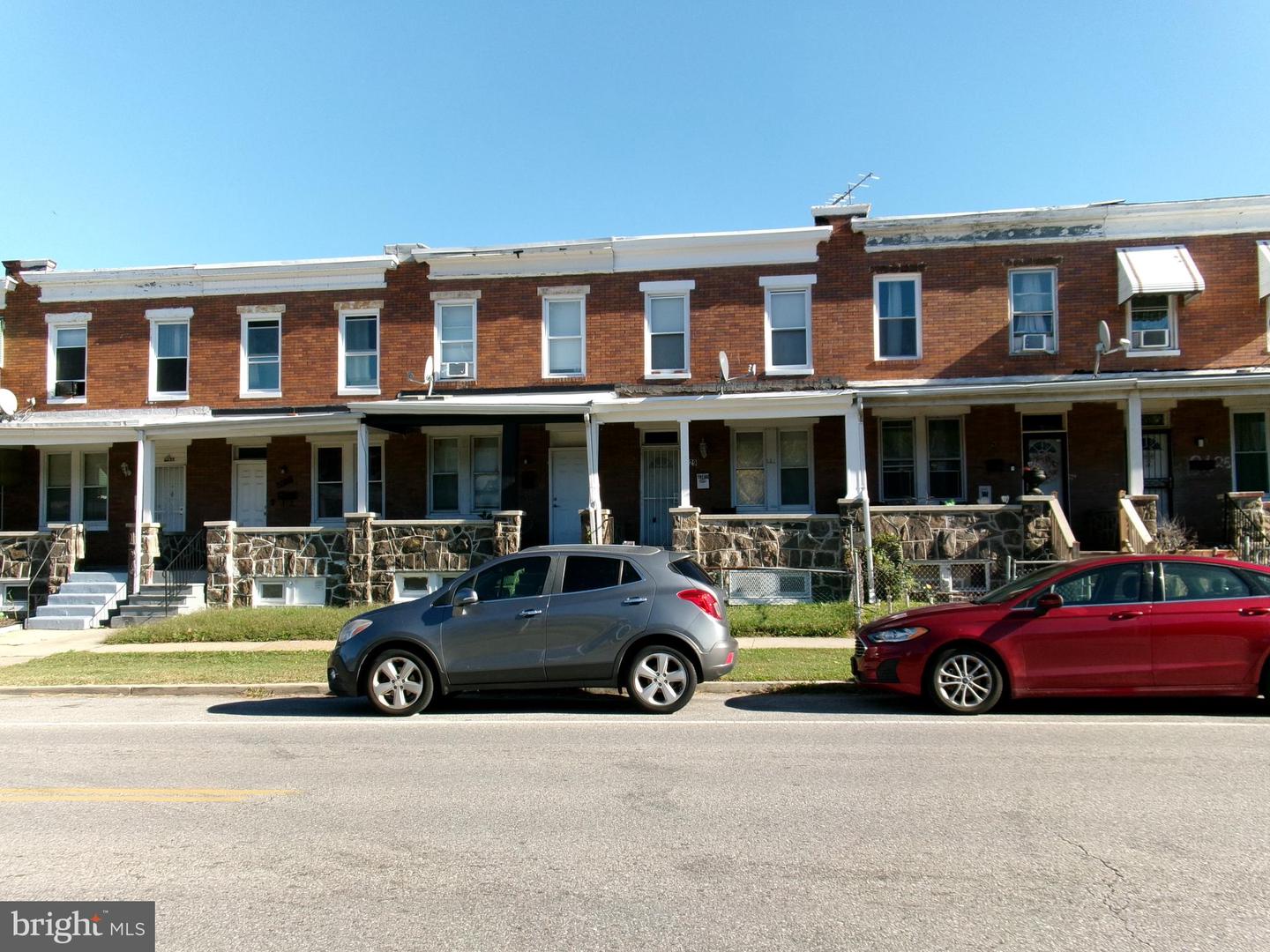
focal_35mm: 28
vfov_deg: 49.7
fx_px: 1027
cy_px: 476
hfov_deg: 63.4
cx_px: 635
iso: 100
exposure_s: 1/60
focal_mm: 5.1
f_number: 10.8
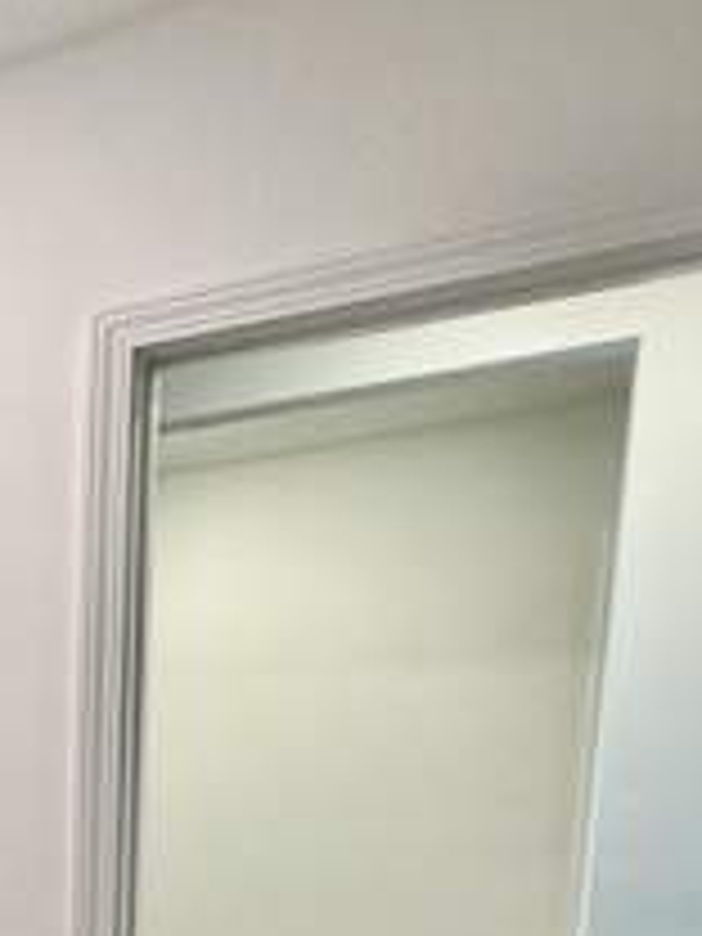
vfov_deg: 38.3
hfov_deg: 26.3
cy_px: 963
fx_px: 1163
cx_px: -297
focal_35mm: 43
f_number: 2.2
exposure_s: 1/120
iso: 160
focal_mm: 2.22
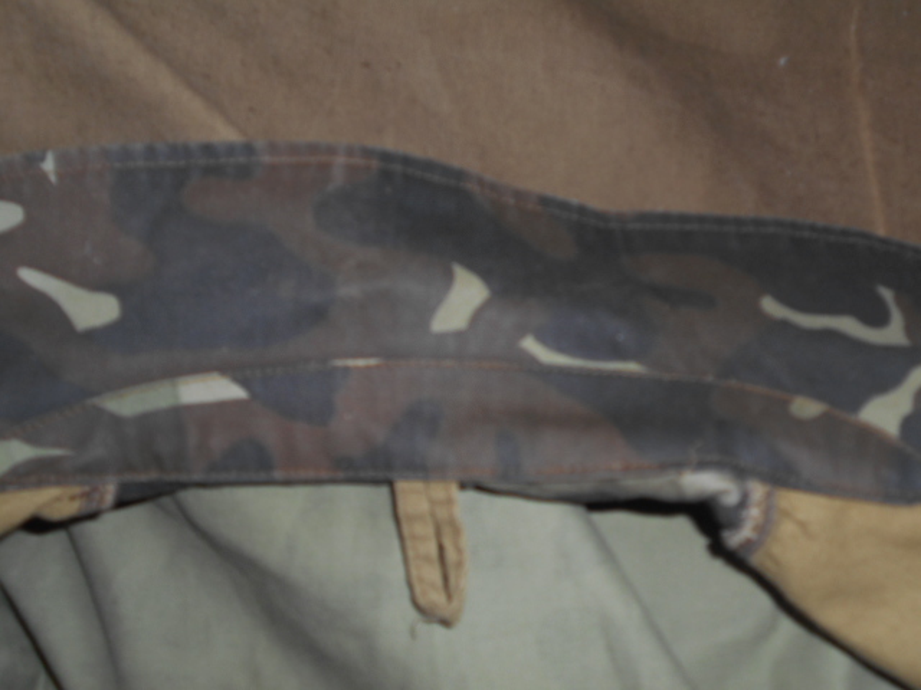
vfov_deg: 32.9
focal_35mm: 44
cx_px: 460
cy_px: 345
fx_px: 1171
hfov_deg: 42.9
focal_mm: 7.7
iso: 80
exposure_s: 1/30
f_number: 4.2
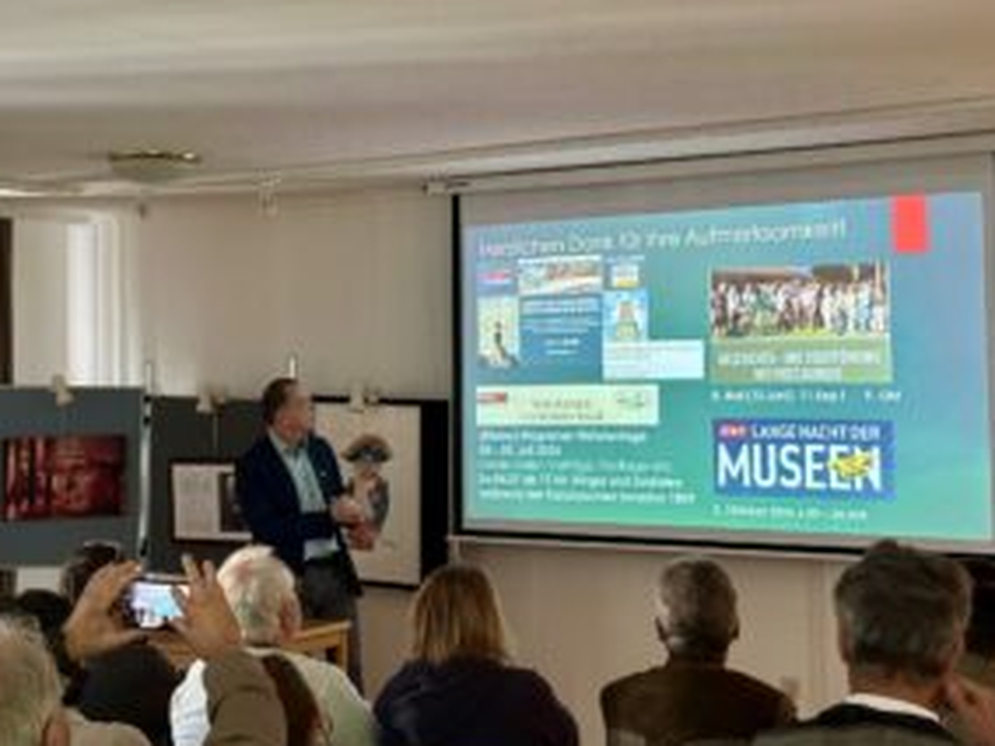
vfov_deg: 22.9
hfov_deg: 30.2
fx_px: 1840
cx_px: 440
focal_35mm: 64
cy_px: 329
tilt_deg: +1.4
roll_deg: +0.4
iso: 400
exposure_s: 1/33
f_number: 1.78
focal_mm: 6.86
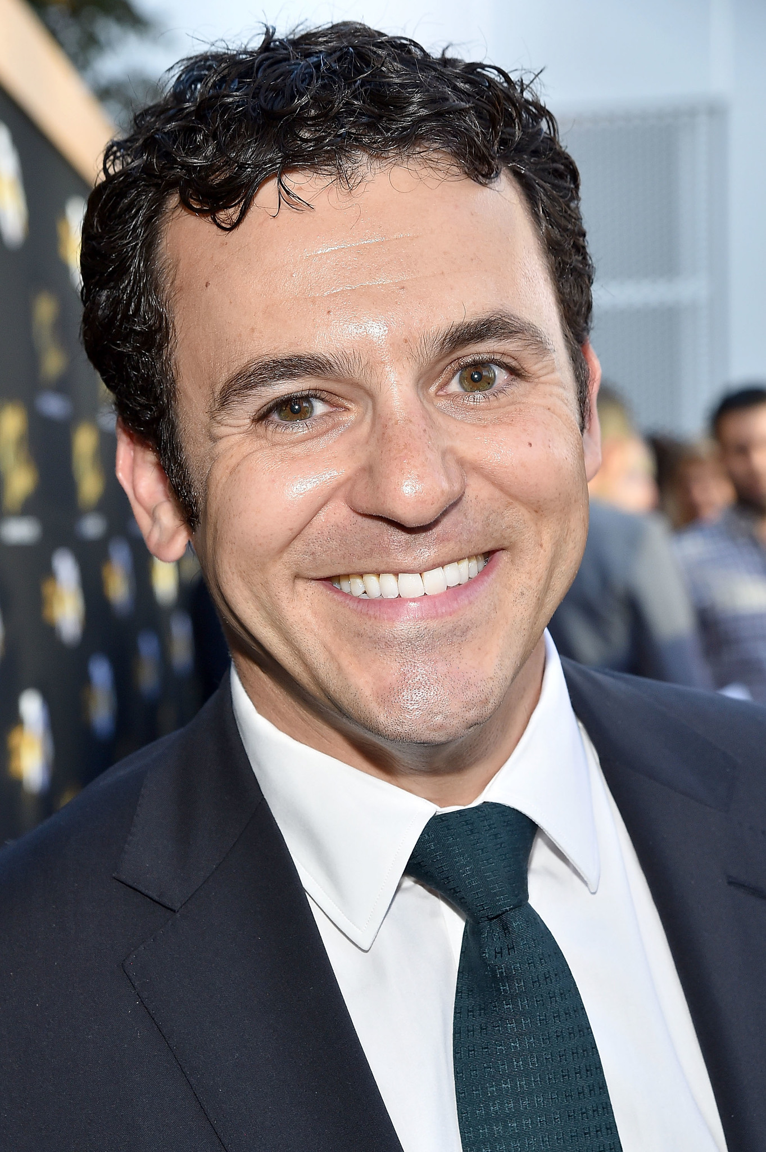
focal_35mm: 82
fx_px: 2620
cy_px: 576
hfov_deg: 16.6
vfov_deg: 24.8
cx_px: 383
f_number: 8
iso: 800
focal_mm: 82
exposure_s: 1/250
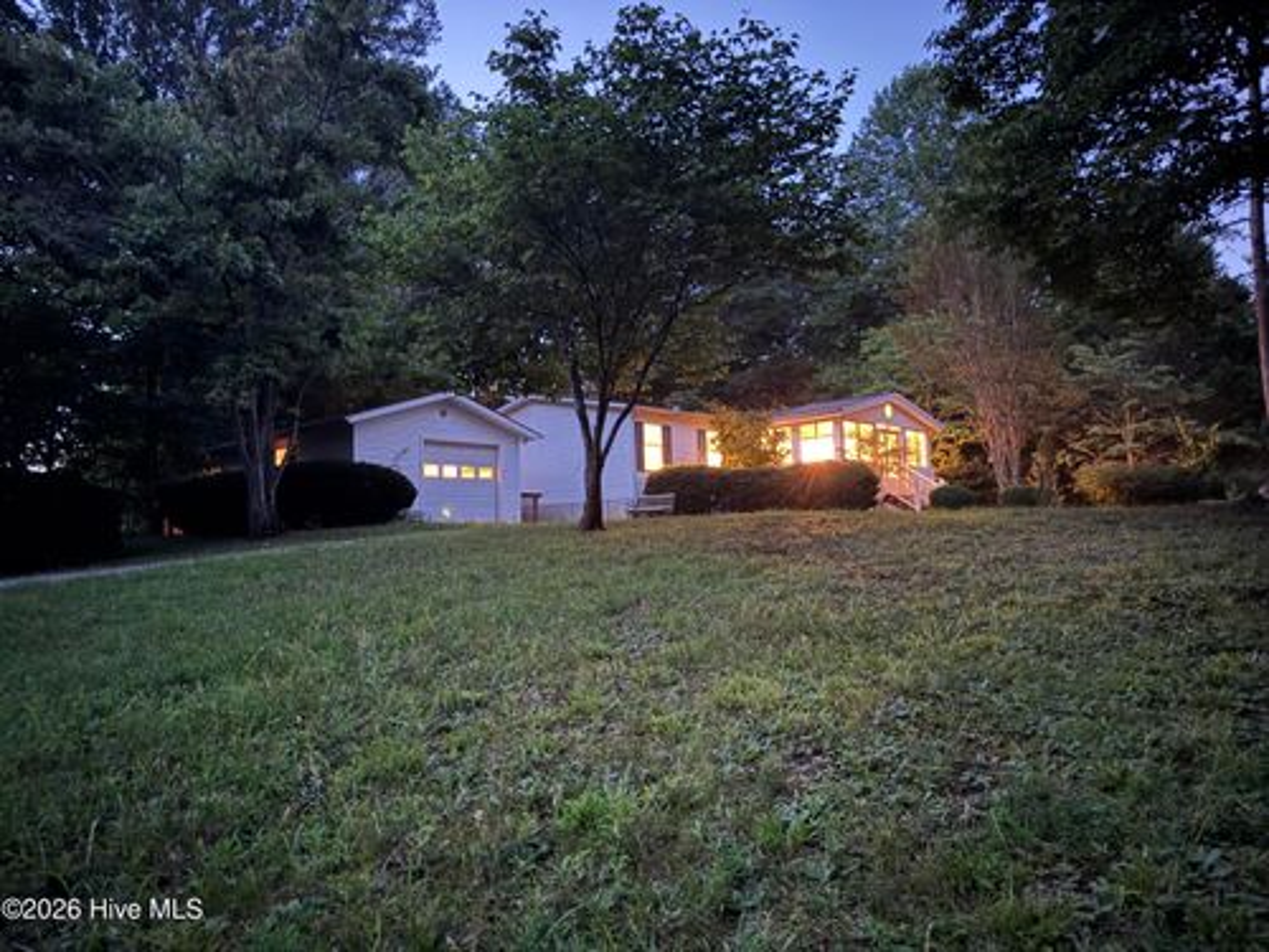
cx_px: 634
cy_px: 476
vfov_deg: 56.8
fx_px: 880
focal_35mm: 24
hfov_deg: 71.6
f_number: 1.78
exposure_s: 1/2
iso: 2000
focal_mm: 6.76
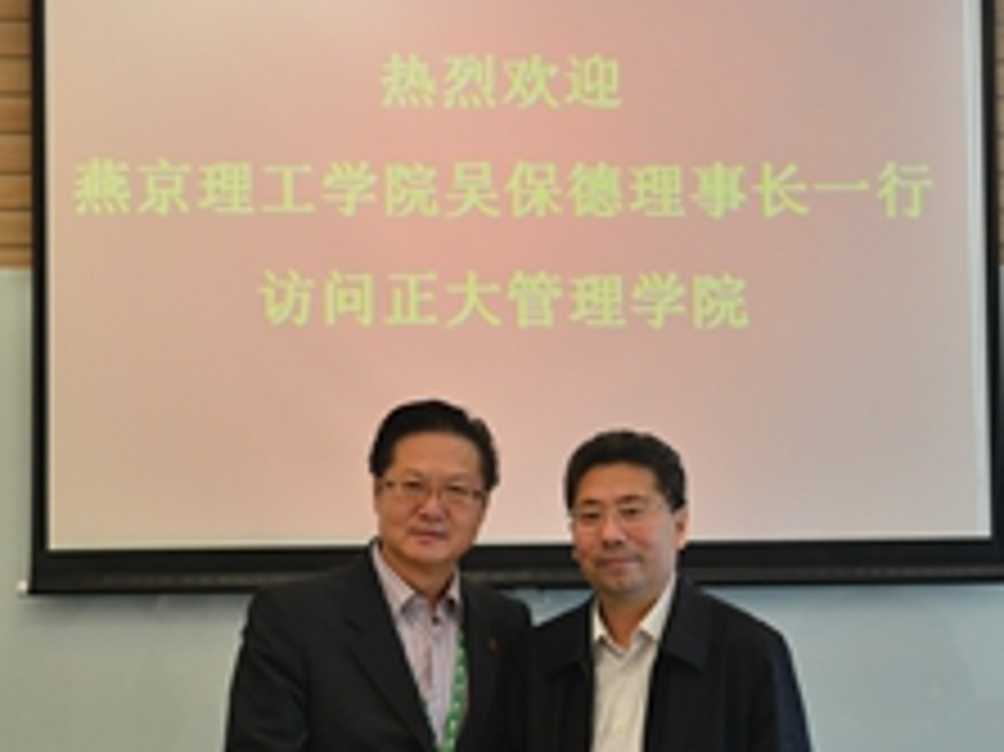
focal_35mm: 66
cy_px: 504
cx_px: 630
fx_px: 1913
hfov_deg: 29.3
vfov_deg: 22.1
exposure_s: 1/80
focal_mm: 34
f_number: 3.5
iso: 1250
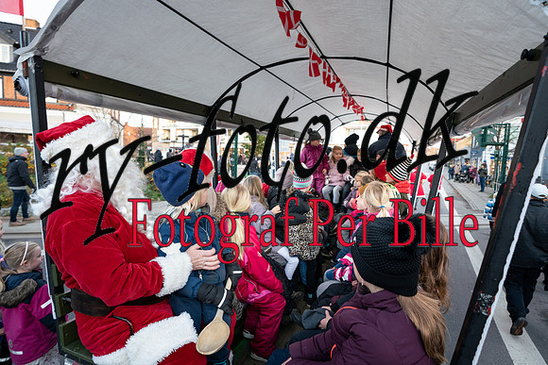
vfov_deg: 64.4
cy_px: 188
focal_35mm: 19
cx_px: 286
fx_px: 290
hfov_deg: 86.6
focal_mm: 16
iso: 1600
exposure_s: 1/160
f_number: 4
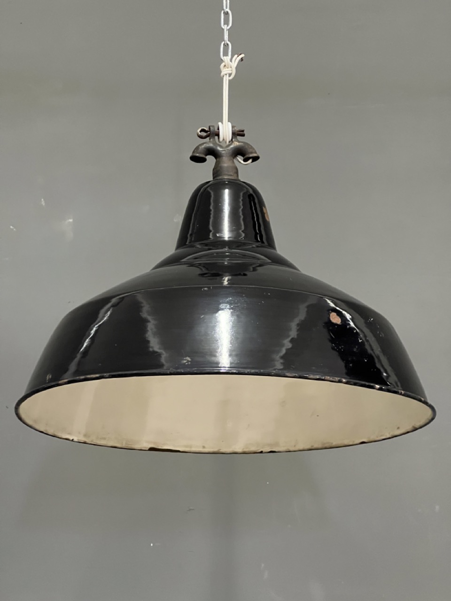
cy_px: 300
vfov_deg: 25.3
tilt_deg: +13.7
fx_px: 1338
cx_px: 226
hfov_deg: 19.1
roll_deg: -0.1
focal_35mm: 77
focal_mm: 9
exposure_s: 1/25
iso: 800
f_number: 2.8
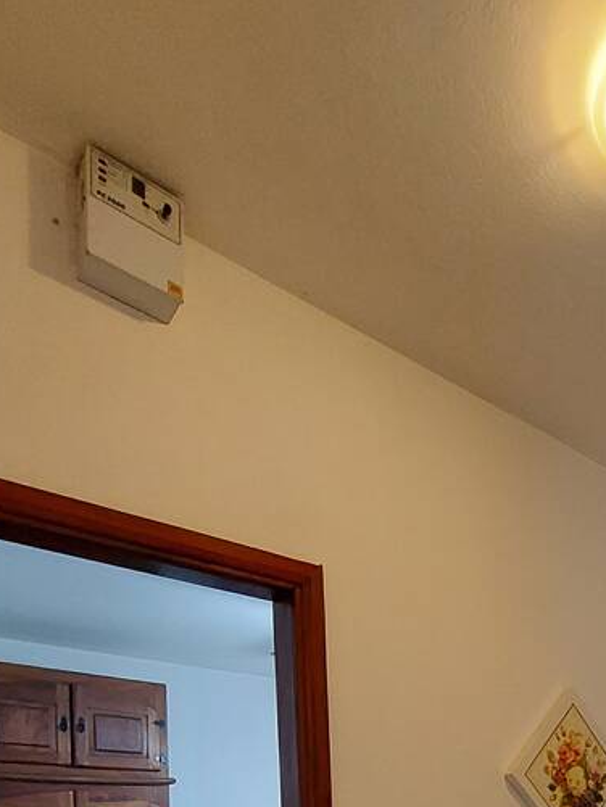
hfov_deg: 45.7
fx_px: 653
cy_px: 868
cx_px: 529
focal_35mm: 28
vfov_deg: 47.7
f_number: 2.2
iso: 320
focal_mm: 1.74
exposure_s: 1/30
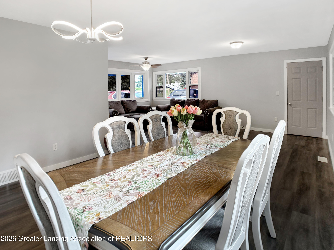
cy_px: 125
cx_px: 167
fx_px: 251
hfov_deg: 67.3
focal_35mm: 26
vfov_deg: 53.1
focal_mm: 5.96
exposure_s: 1/120
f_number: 1.6
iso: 100
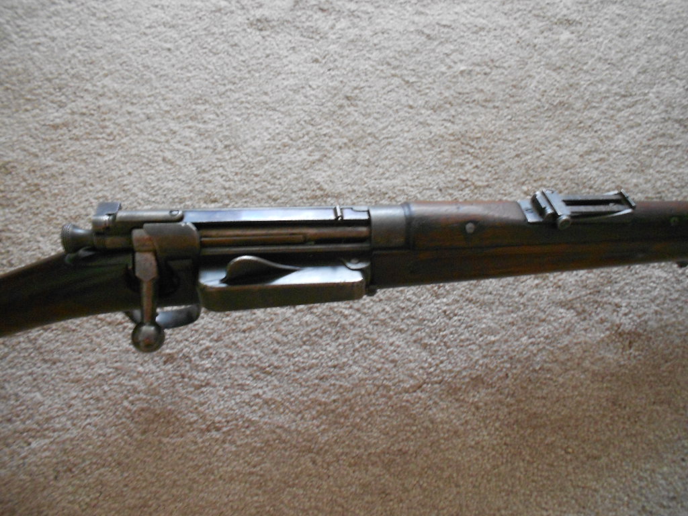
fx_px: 517
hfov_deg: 67.3
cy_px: 258
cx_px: 344
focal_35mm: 26
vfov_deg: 53.1
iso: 400
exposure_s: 1/8
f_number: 3.2
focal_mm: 4.6
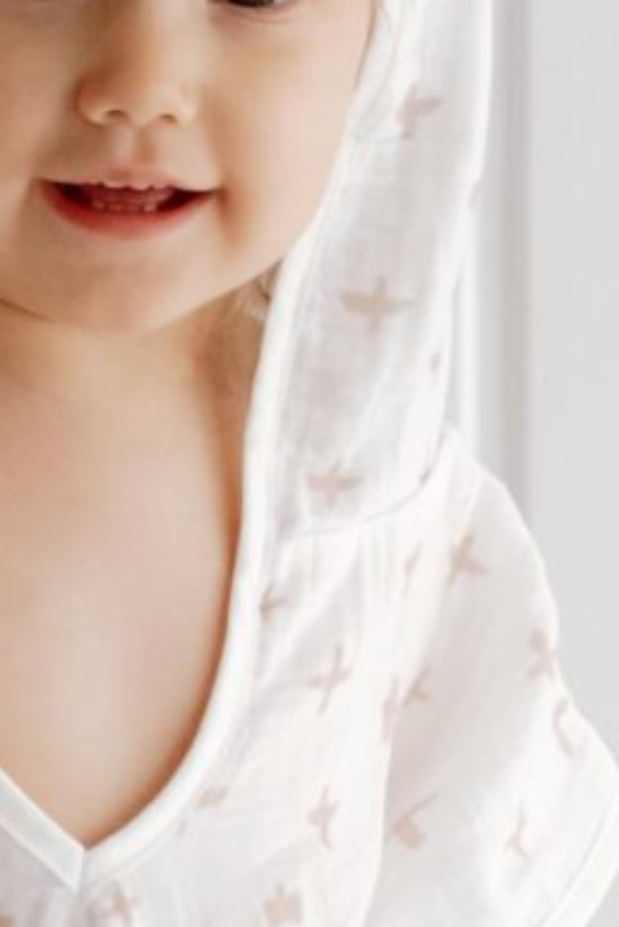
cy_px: 588
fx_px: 8701
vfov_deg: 6.1
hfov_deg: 4.1
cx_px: -78
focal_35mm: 338
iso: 800
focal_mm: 34.2
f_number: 2.8
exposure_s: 1/2000
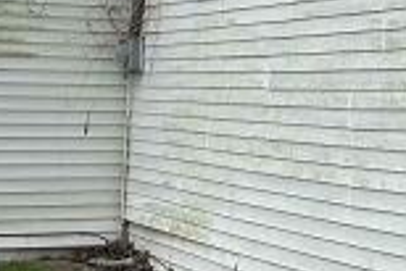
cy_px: -16
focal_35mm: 117
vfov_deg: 11.6
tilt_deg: +6.9
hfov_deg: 17.2
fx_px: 1321
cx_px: 360
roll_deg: -0.7
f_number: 1.5
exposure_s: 1/1779
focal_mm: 5.7
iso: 50
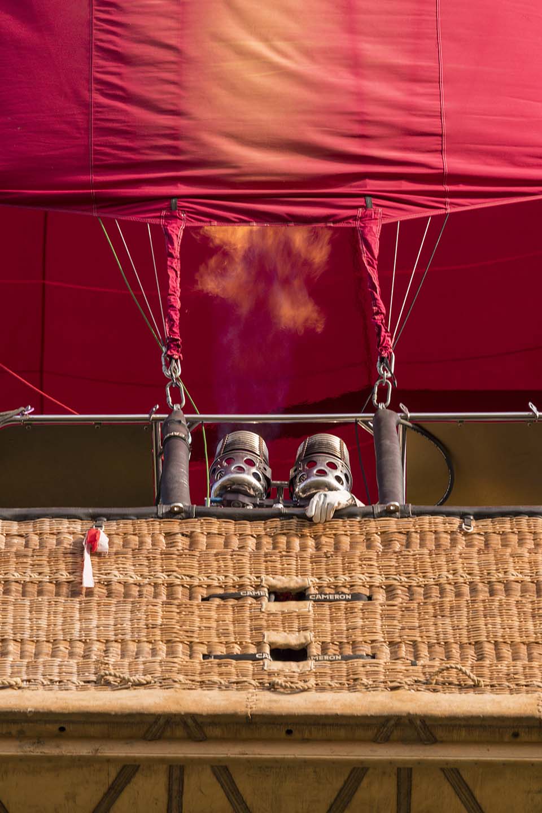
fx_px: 4516
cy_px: 406
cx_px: 271
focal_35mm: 200
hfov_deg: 6.9
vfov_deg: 10.3
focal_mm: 200
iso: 180
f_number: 9
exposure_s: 1/200
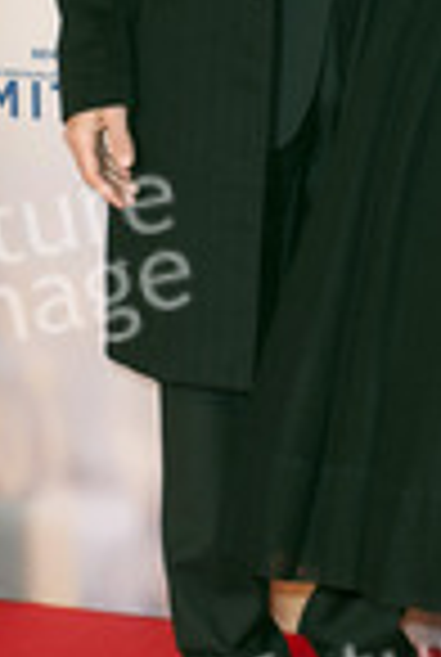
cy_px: 58
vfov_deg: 9.3
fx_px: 4005
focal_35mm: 219
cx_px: 452
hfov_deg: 6.3
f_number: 6.3
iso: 800
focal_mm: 80
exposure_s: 1/250
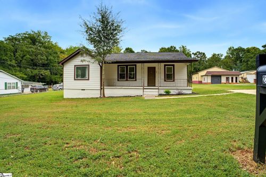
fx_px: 126
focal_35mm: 17
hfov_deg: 93.3
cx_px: 133
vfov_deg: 70.4
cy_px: 88
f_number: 8
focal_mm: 17
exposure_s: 1/80
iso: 640
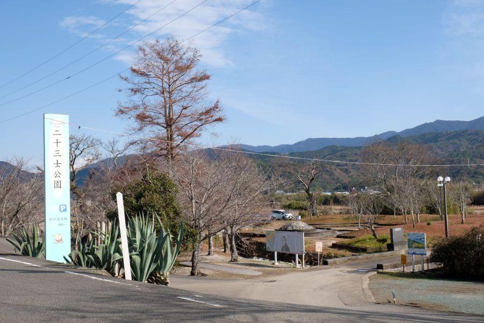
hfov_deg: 45.4
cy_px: 162
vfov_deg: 31.2
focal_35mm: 43
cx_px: 242
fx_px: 578
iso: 200
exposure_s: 1/80
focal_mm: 28.9
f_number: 14
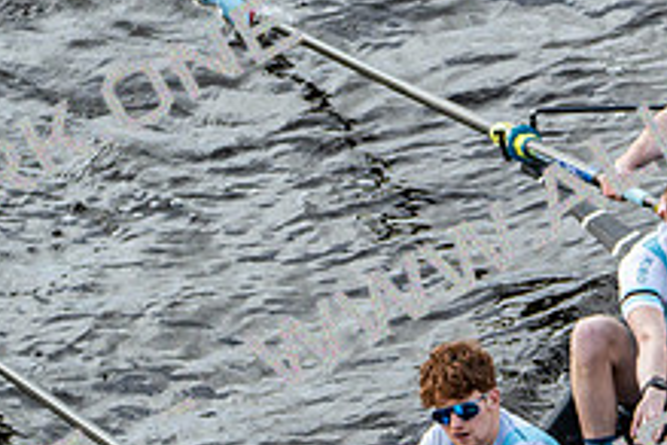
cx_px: 621
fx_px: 10486
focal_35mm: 566
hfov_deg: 3.6
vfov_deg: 2.4
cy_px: 395
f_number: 5.6
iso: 1000
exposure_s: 1/1250
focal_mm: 214
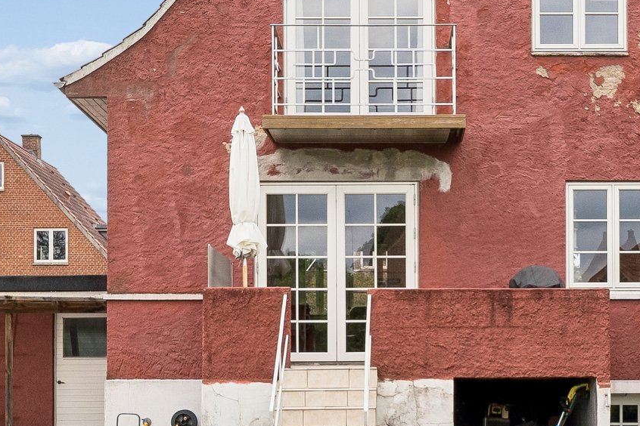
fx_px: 1418
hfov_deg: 25.4
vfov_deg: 17.0
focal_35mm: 80
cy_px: 310
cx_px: 398
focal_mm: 15
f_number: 8
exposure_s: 1/320
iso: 250
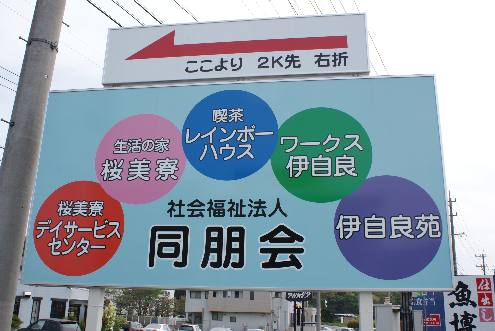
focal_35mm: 36
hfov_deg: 53.1
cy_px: 166
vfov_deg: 37.0
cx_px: 248
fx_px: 496
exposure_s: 1/100
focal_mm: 24
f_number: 10
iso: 100
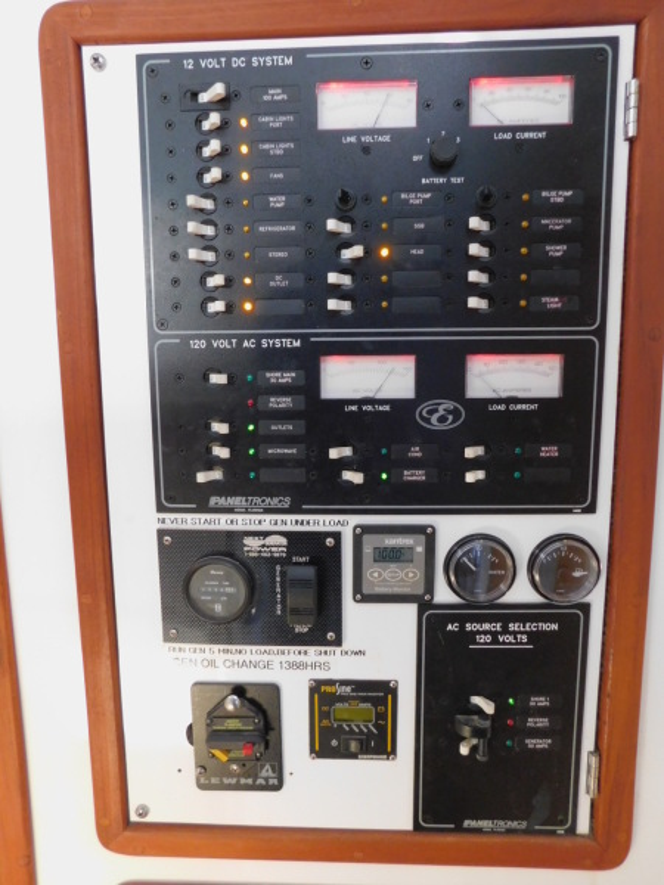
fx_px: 588
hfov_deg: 58.9
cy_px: 442
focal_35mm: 23
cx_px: 332
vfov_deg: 73.9
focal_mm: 4
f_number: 3
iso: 400
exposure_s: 1/8
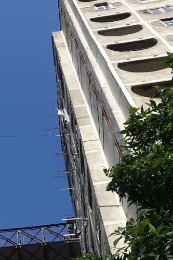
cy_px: 179
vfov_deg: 32.5
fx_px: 439
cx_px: -9
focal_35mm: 61
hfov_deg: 21.3
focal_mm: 8.8
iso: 125
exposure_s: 1/640
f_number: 5.6
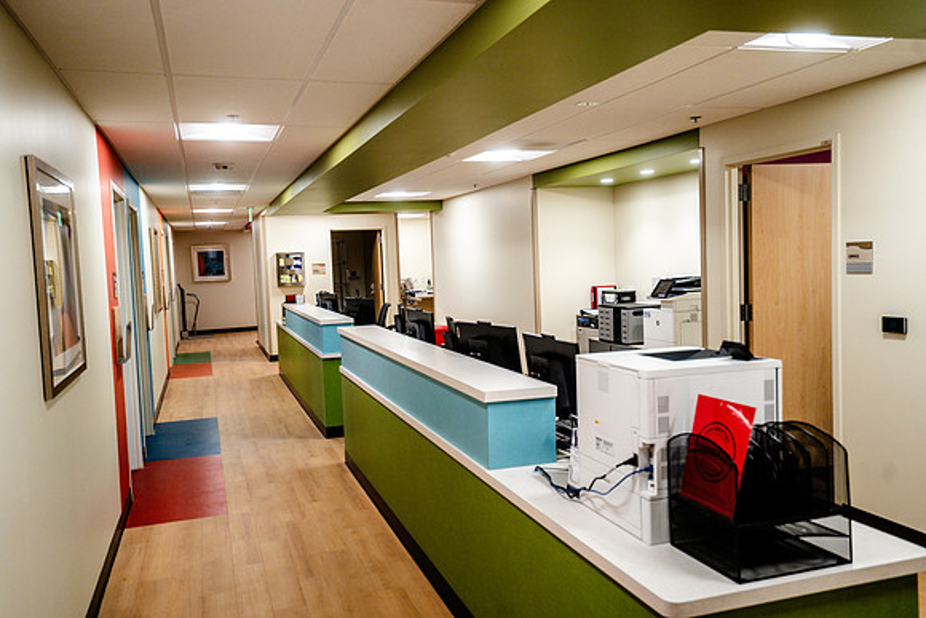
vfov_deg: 43.6
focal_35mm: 30
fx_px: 772
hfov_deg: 61.9
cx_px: 463
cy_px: 309
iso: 1250
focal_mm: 30
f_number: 4
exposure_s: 1/160
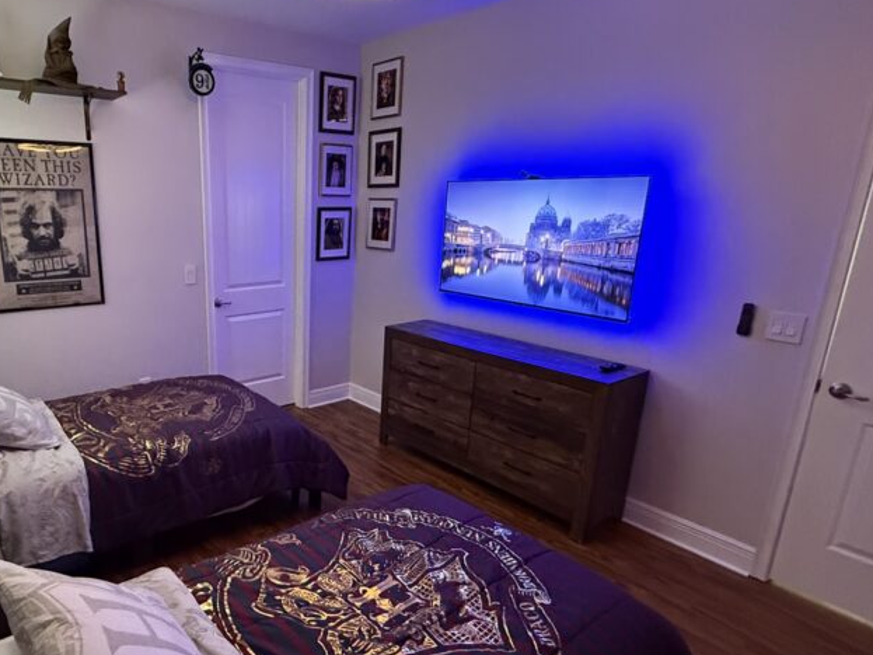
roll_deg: +0.2
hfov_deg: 72.0
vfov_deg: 58.7
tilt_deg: -14.9
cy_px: 360
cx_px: 298
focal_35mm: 23
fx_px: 580
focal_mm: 2.22
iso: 1000
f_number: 2.2
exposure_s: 1/60
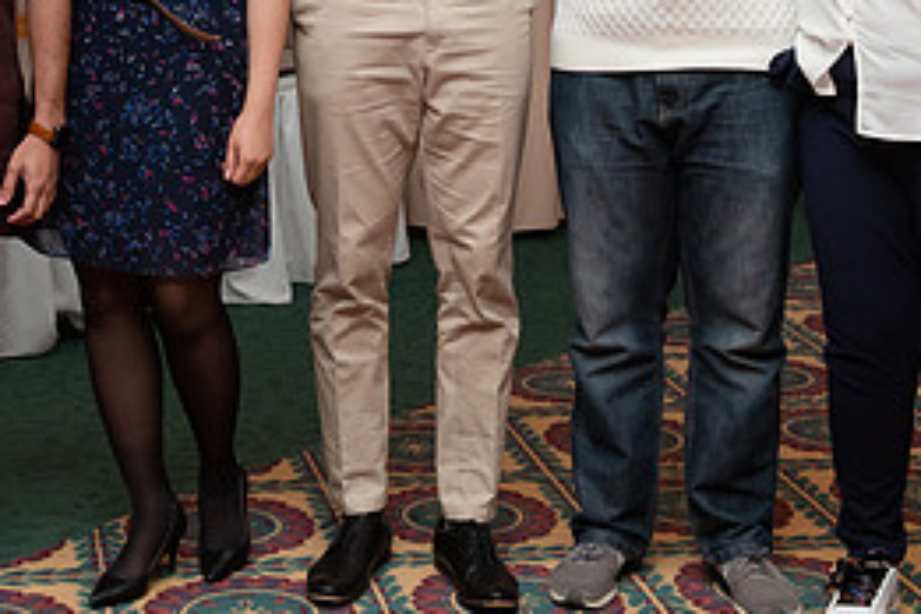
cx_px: 298
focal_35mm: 89
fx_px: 2277
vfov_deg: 15.1
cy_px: 6
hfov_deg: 22.8
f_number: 5.6
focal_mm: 36
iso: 2000
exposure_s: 1/160
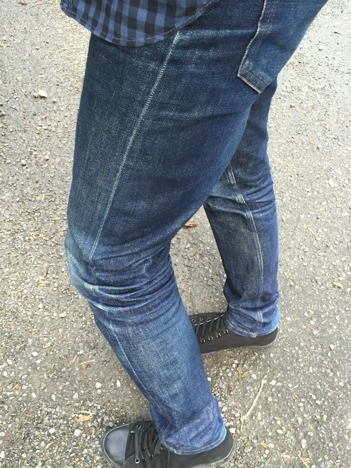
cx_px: 176
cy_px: 234
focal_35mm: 29
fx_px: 392
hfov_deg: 48.2
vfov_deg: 61.7
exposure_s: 1/30
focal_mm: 4.15
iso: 80
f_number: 2.2
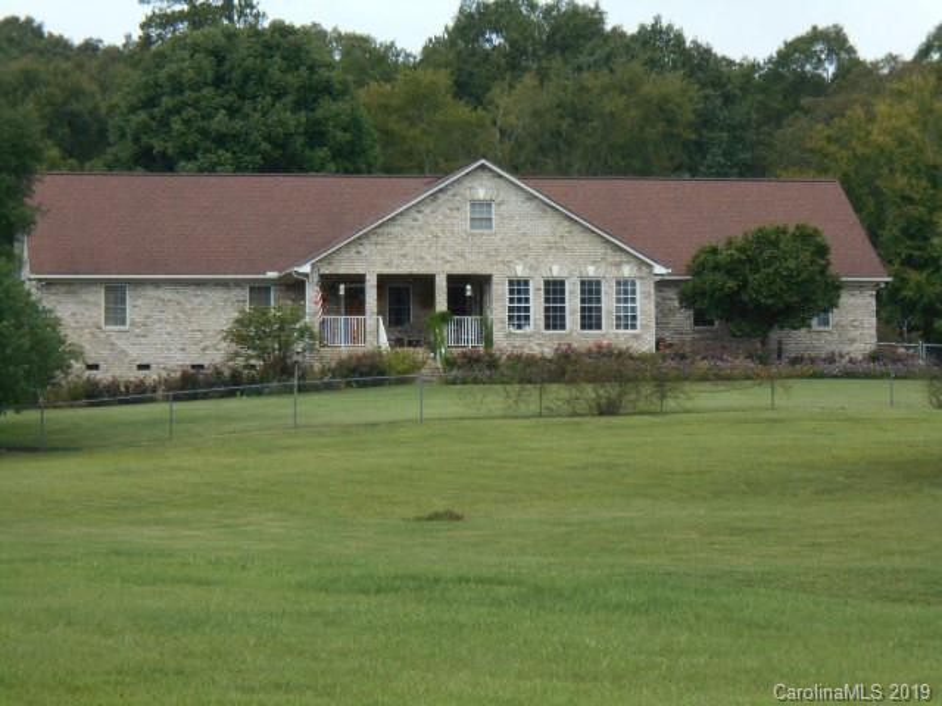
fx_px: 3538
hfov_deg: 15.2
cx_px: 471
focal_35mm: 130
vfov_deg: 11.4
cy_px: 353
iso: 160
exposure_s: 1/250
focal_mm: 23
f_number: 6.5
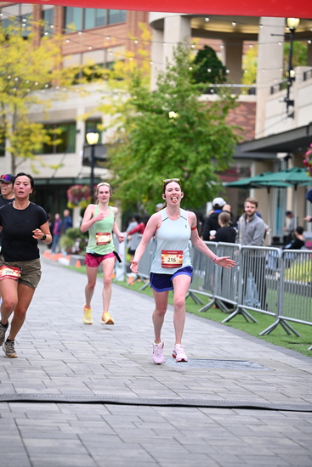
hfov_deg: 11.9
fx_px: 1494
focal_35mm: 115
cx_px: 156
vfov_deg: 17.8
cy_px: 234
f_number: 2.8
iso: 1000
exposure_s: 1/1600
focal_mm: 115
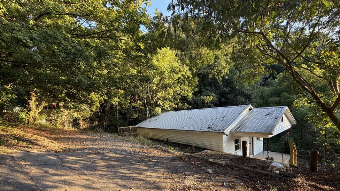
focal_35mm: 16
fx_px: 144
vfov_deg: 65.7
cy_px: 124
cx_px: 172
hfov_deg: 99.4
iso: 80
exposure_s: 1/121
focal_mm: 2.22
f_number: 2.2
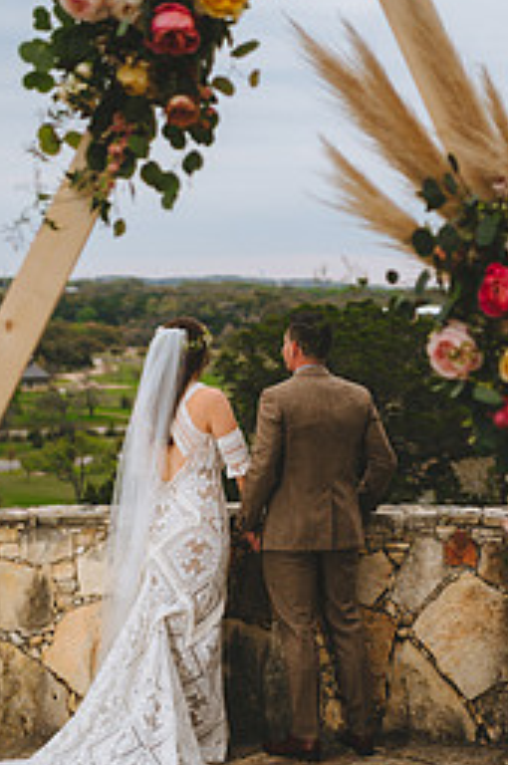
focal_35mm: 88
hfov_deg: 15.5
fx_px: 1868
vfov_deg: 23.1
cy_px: 317
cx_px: 285
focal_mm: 50
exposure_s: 1/160
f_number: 2.8
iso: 50
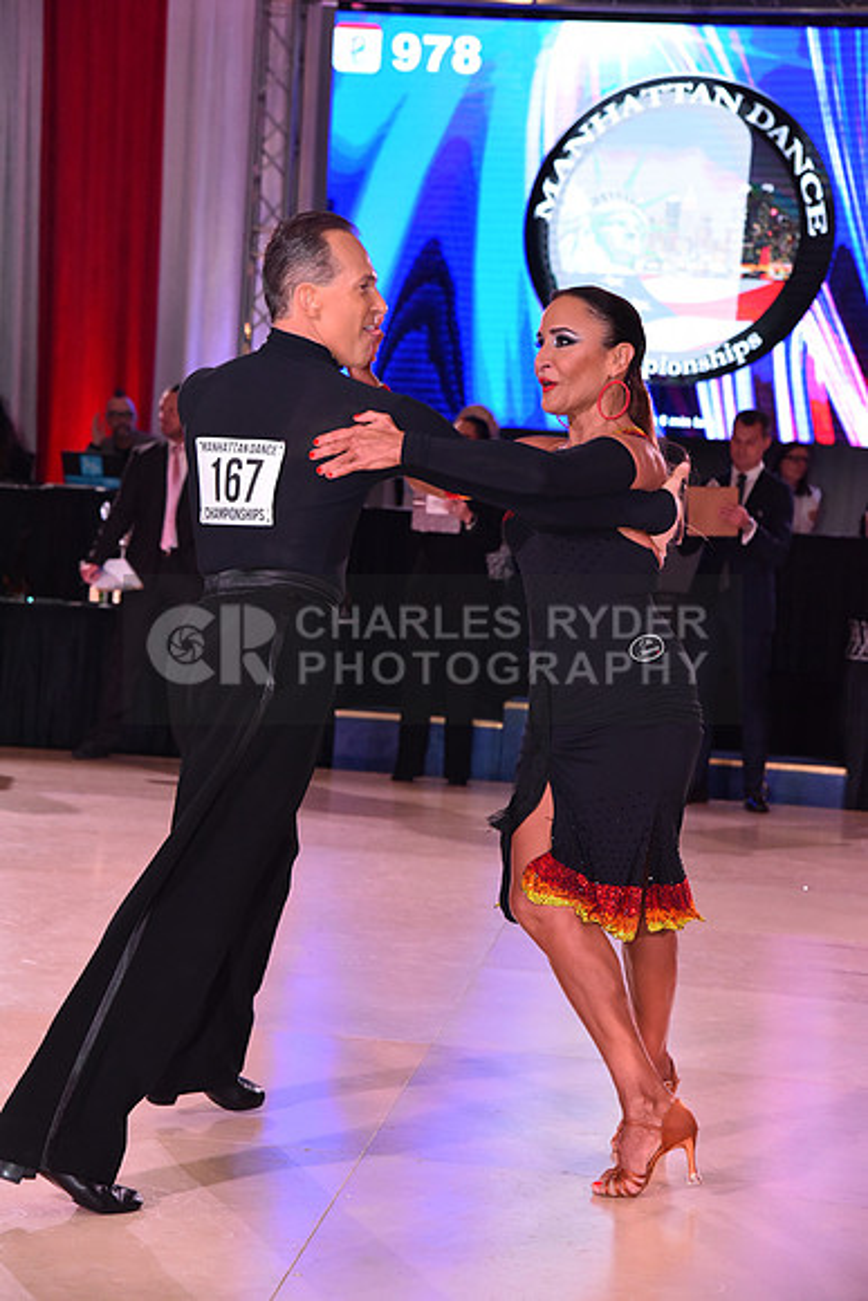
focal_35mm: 82
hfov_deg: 16.7
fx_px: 2964
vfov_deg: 24.8
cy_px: 650
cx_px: 434
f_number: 7.1
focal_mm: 82
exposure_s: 1/320
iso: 2500
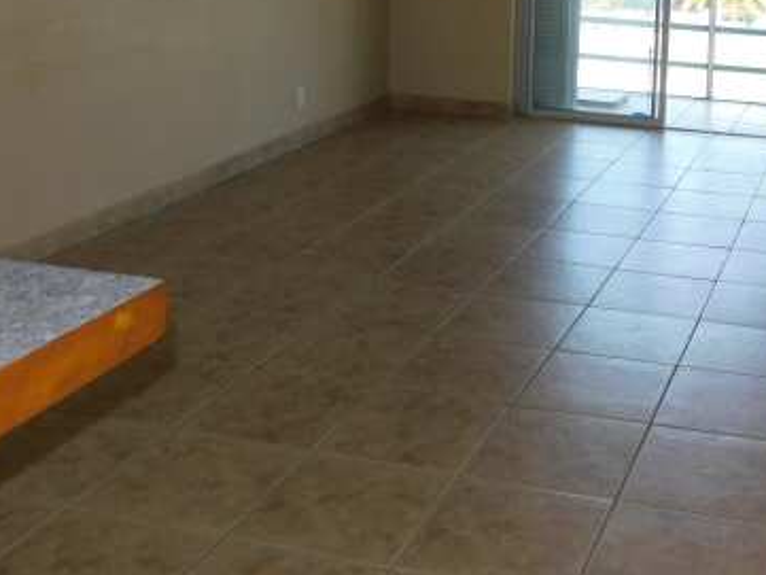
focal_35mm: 51
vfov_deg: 27.3
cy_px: 28
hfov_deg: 35.7
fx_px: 1129
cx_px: 658
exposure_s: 1/100
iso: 125
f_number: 3
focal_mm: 4
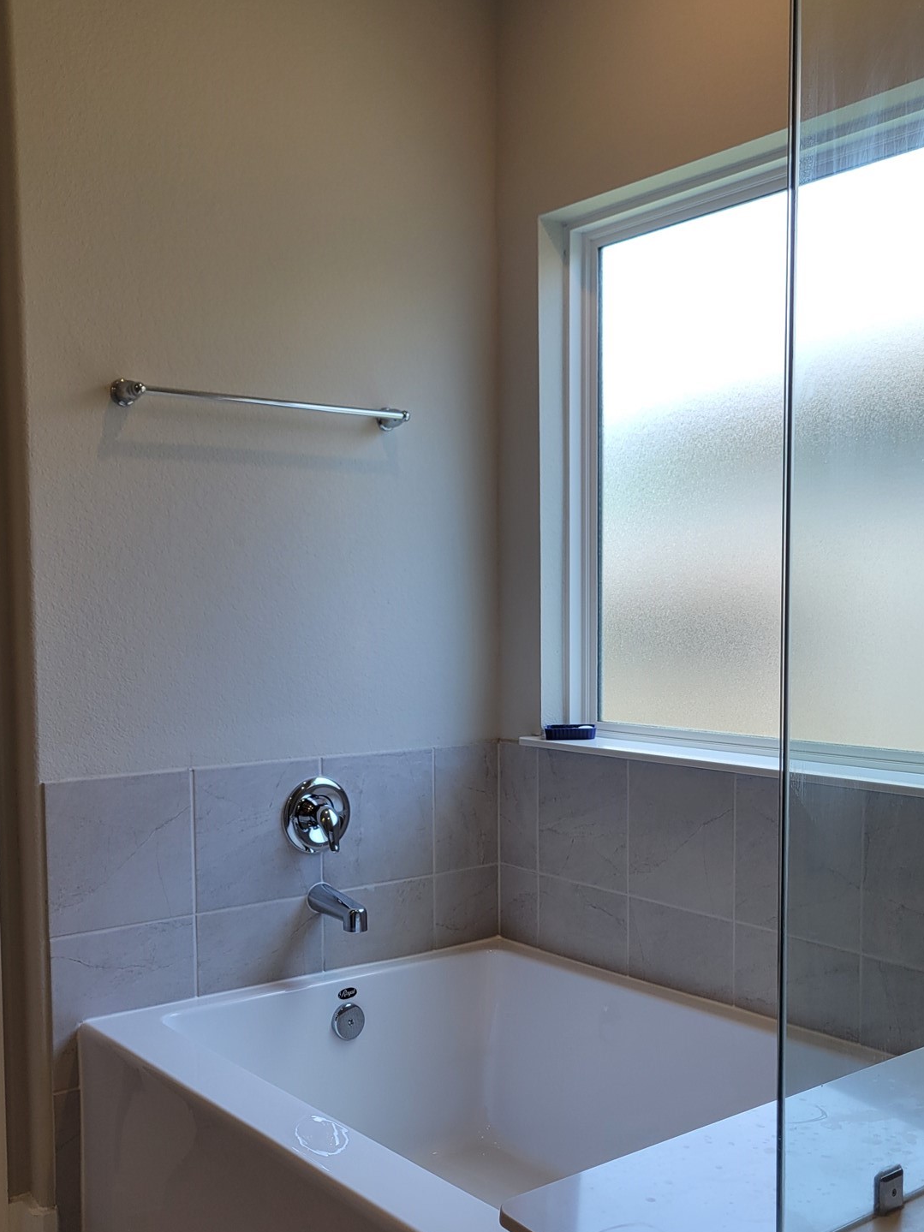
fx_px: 1317
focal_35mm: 37
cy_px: 697
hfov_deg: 38.6
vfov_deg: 50.0
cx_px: 504
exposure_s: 1/199
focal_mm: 5.4
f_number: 1.8
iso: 40
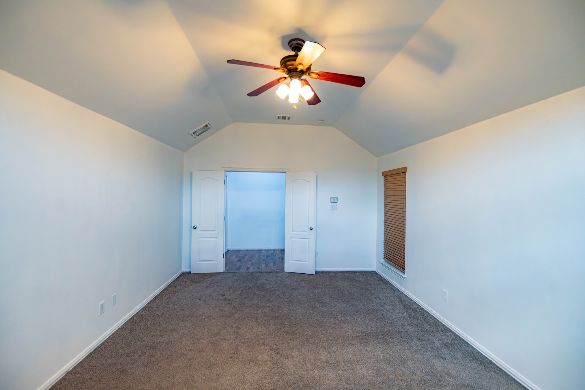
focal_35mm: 15
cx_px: 295
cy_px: 192
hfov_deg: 100.4
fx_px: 244
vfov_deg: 77.3
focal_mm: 14
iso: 1600
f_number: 2.8
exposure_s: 1/200
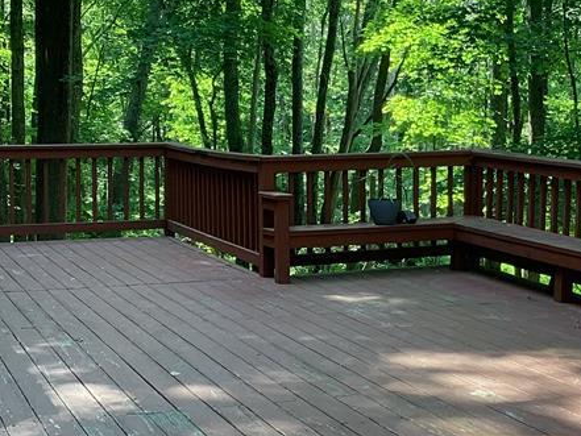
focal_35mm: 72
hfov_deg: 27.0
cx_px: 327
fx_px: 1209
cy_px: 227
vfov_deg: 20.4
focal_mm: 3.3
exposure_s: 1/100
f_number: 2.4
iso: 50
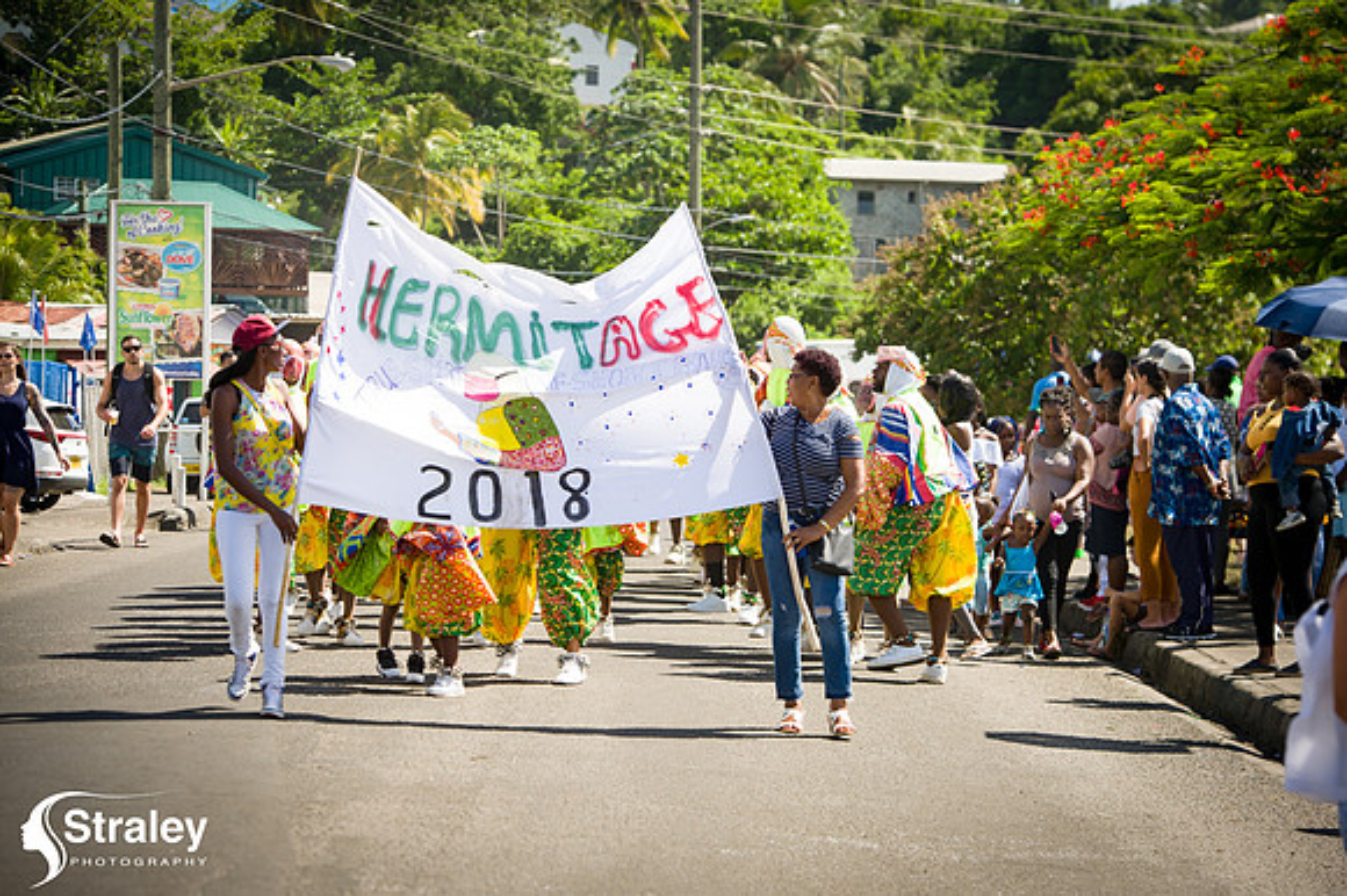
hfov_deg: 18.3
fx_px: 4188
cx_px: 674
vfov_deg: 12.2
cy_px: 448
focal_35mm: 112
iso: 100
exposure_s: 1/200
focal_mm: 112
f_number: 6.3
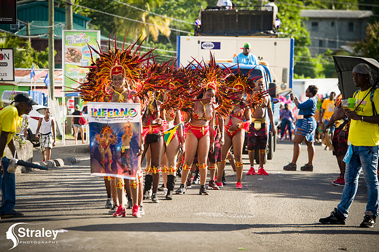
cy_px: 126
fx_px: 1578
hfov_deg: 13.7
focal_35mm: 150
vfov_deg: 9.1
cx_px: 190
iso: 100
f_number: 5.6
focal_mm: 150
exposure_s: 1/200
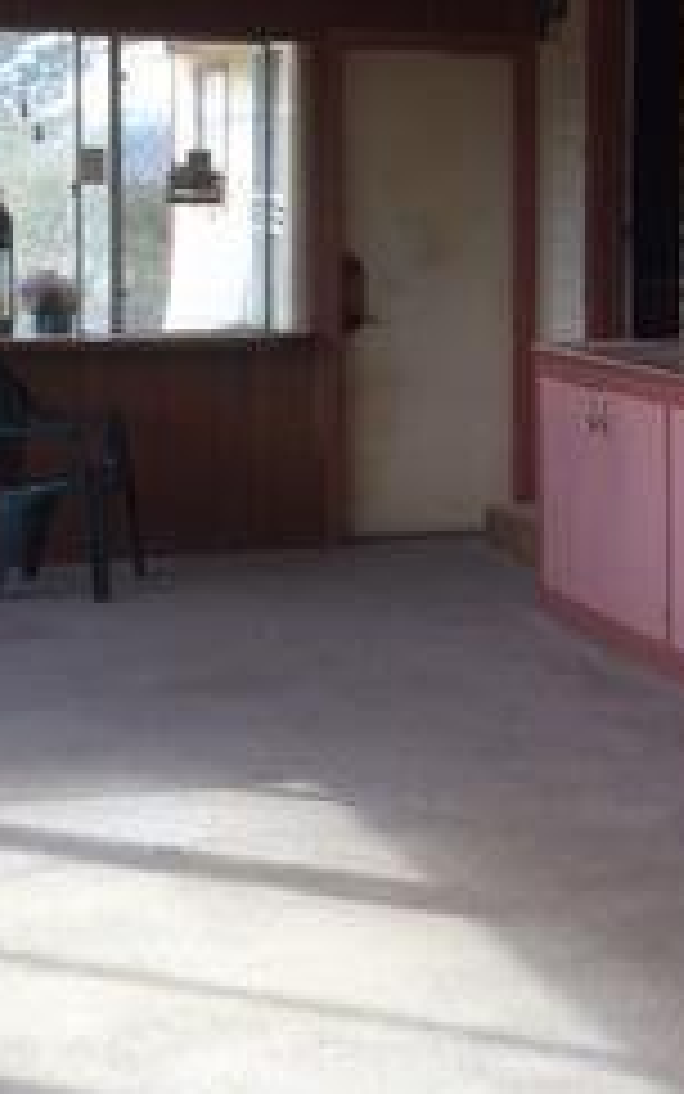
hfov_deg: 15.7
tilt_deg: -2.7
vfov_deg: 25.4
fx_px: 2414
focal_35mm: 81
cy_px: 351
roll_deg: +0.5
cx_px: 752
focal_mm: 4.15
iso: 25
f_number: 2.2
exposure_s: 1/120
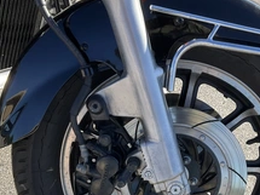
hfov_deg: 35.1
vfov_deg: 26.4
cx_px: 183
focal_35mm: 54
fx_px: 405
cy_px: 161
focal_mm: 3
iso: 25
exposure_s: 1/586
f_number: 1.8
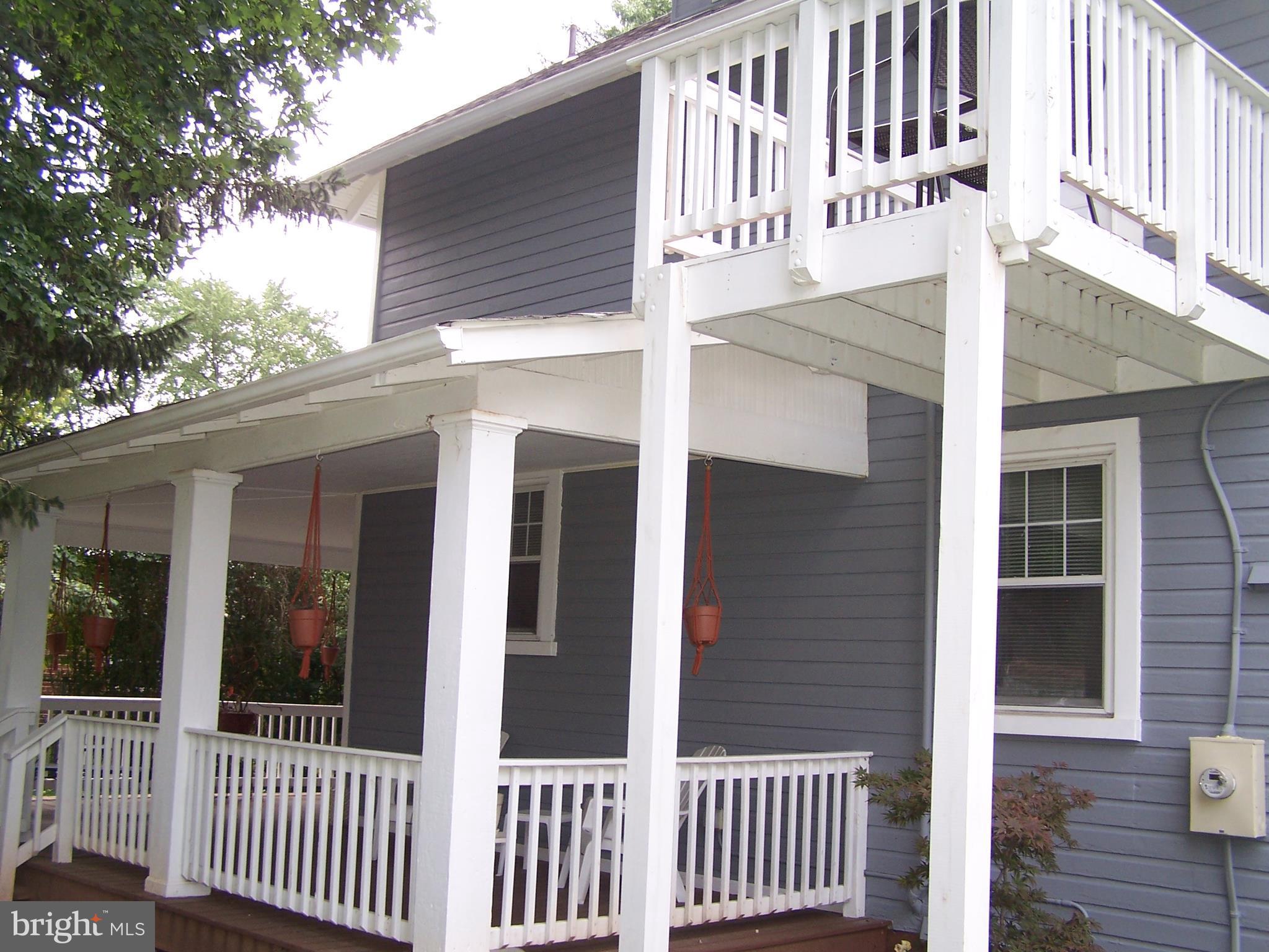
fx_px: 1393
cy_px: 476
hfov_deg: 49.0
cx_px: 634
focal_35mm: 38
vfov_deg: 37.7
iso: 80
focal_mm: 6.3
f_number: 2.8
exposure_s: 1/180
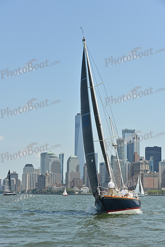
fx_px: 481
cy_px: 124
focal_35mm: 70
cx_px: 82
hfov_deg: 19.5
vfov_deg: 28.8
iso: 320
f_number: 7.1
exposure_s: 1/1250
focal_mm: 70
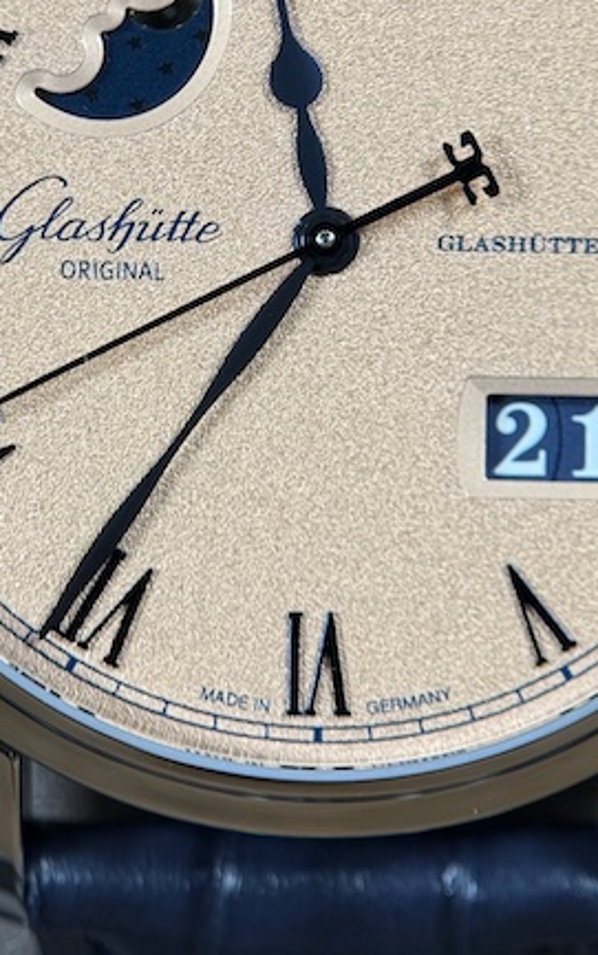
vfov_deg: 21.9
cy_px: 249
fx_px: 2449
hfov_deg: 13.9
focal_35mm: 94
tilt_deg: -21.8
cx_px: 342
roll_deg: -0.8
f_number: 1.78
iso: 64
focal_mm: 6.76
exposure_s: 1/120
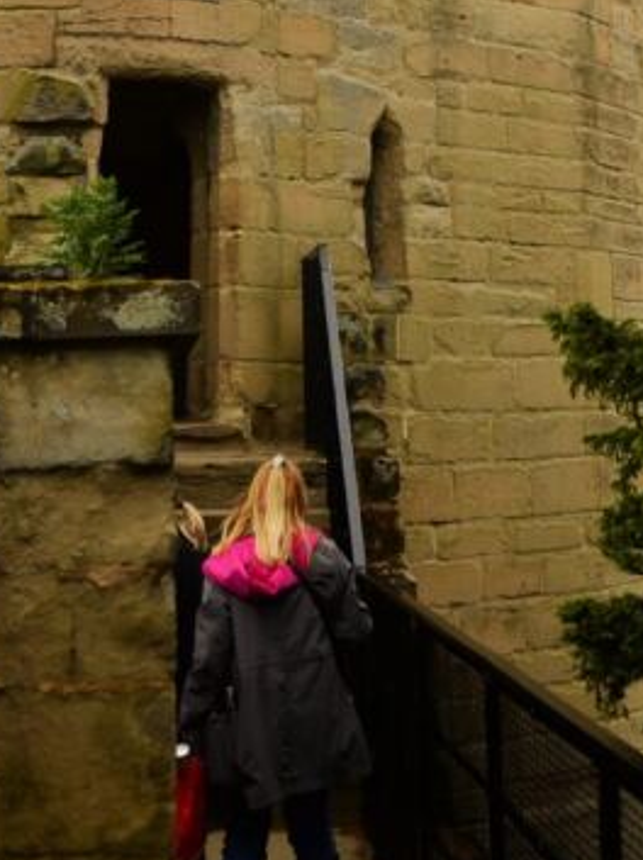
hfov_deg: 20.7
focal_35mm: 71
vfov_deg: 24.6
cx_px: 317
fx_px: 1762
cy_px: -197
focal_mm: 18
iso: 200
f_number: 3.5
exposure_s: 1/800
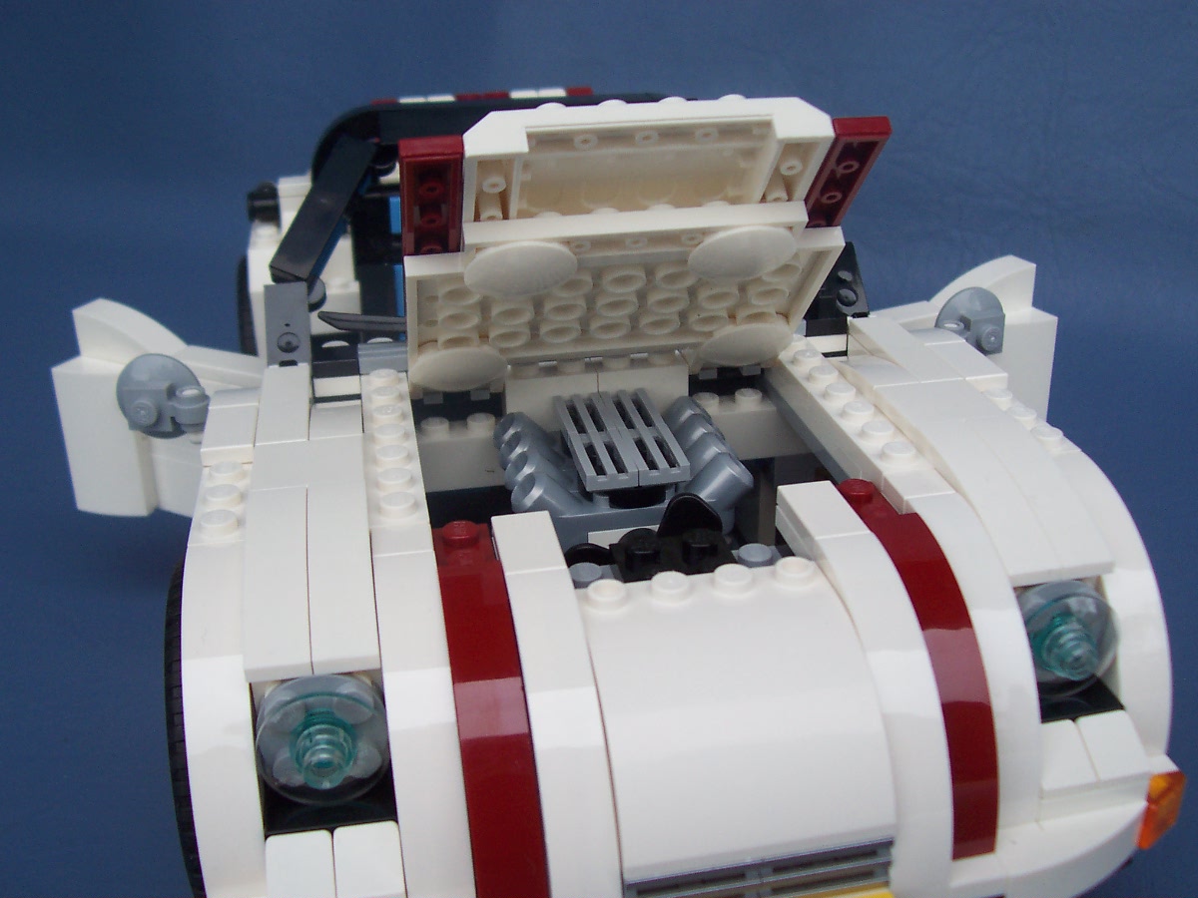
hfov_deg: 50.1
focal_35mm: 37
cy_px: 449
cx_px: 599
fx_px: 1281
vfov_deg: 38.7
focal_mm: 5.6
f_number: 2.8
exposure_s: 1/350
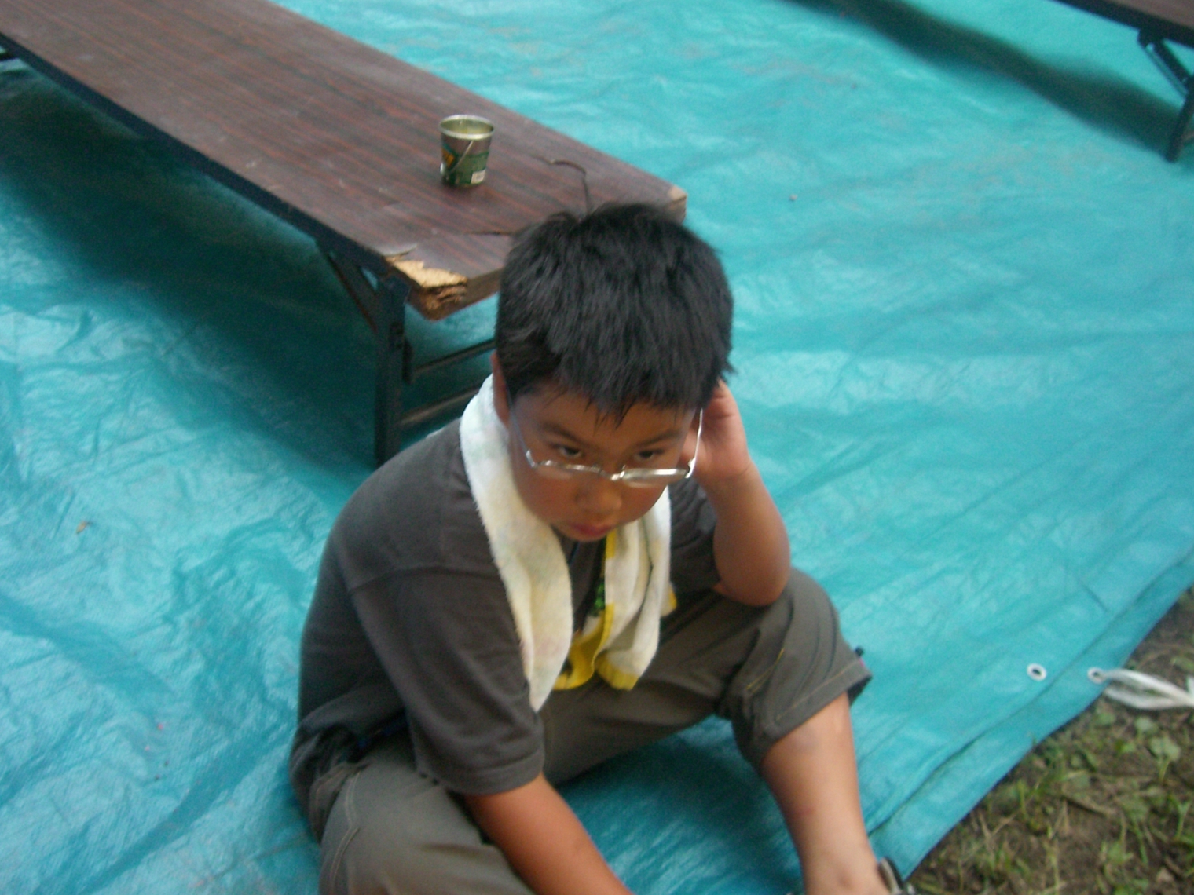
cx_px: 591
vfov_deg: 36.0
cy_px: 456
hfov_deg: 46.8
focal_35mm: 40
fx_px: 1380
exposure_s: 1/60
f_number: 2.7
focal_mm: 6.2
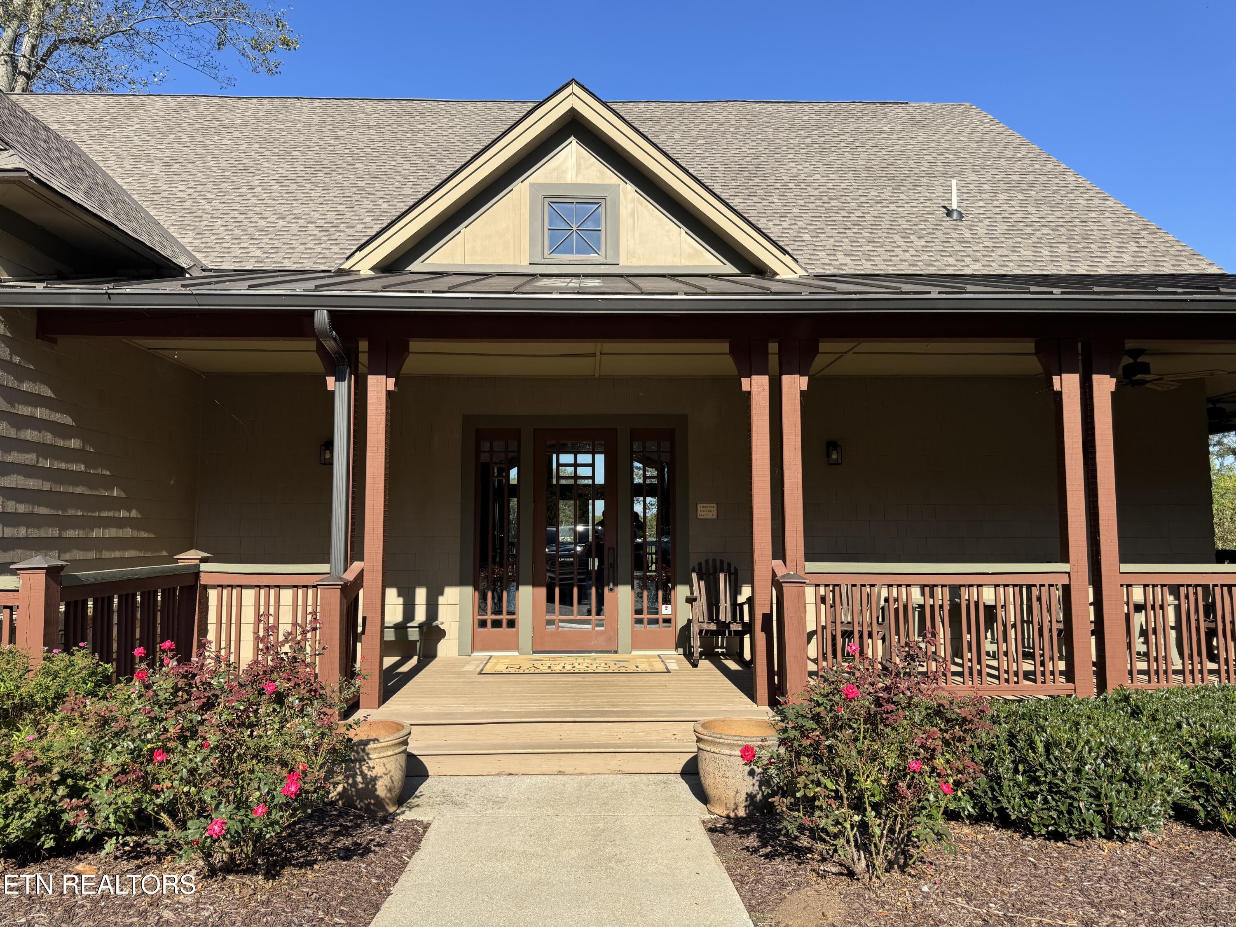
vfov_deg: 56.8
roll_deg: +1.0
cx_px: 618
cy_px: 464
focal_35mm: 24
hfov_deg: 71.6
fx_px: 857
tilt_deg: +5.0
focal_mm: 6.76
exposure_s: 1/2833
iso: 80
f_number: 1.78
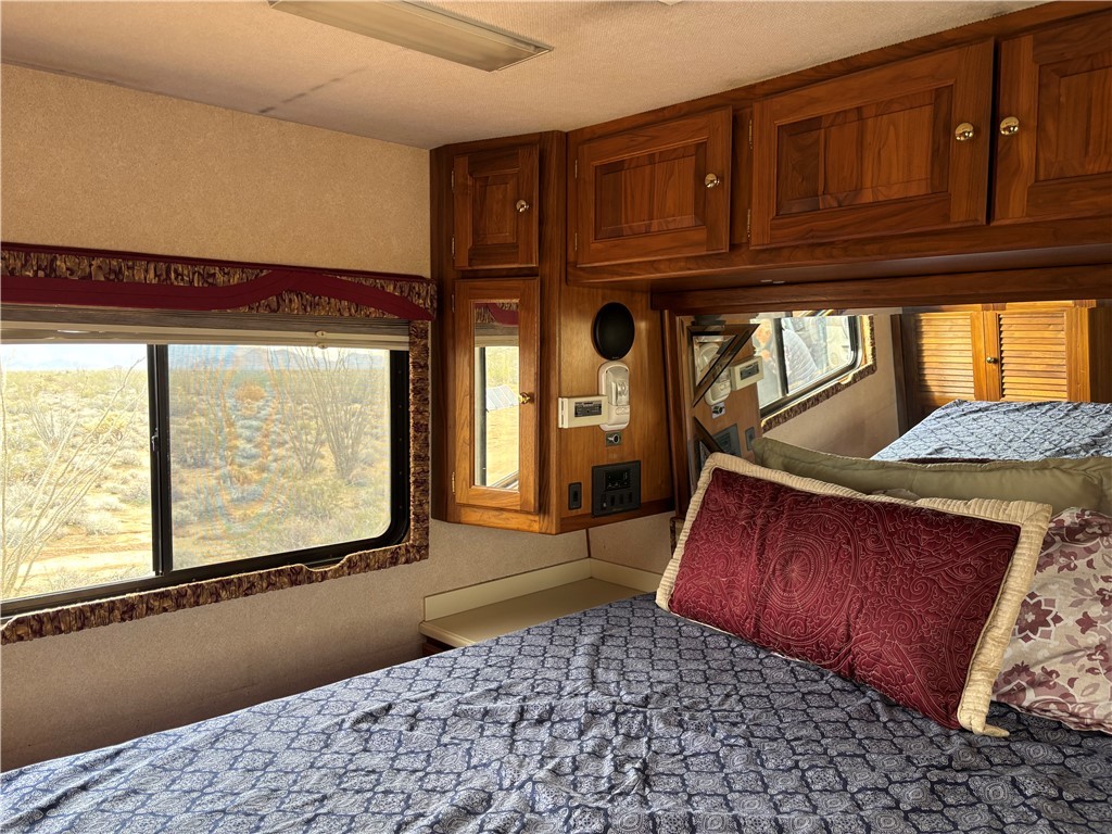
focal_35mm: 26
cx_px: 556
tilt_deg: -3.3
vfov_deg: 53.1
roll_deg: +0.9
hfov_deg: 67.3
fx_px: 835
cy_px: 417
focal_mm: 5.96
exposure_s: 1/85
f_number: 1.6
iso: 125
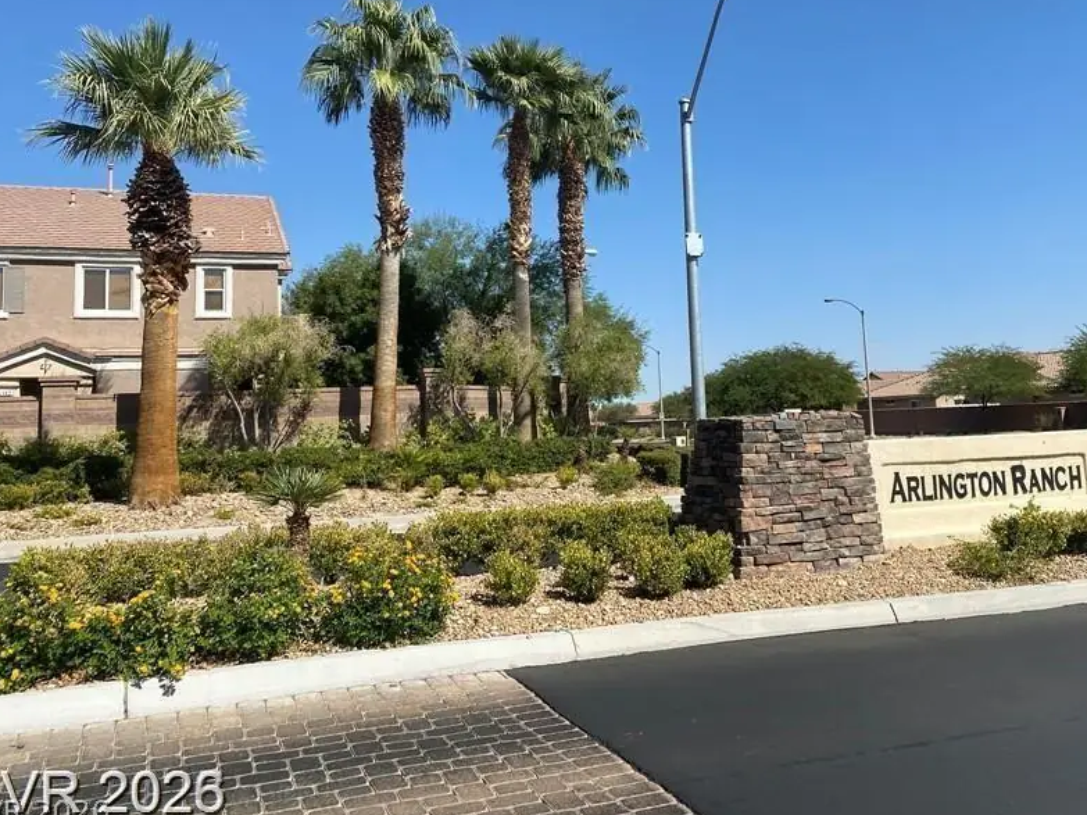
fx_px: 1067
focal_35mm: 34
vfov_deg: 41.5
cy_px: 301
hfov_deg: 53.5
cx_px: 669
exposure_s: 1/3205
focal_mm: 4.25
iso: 32
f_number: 1.8
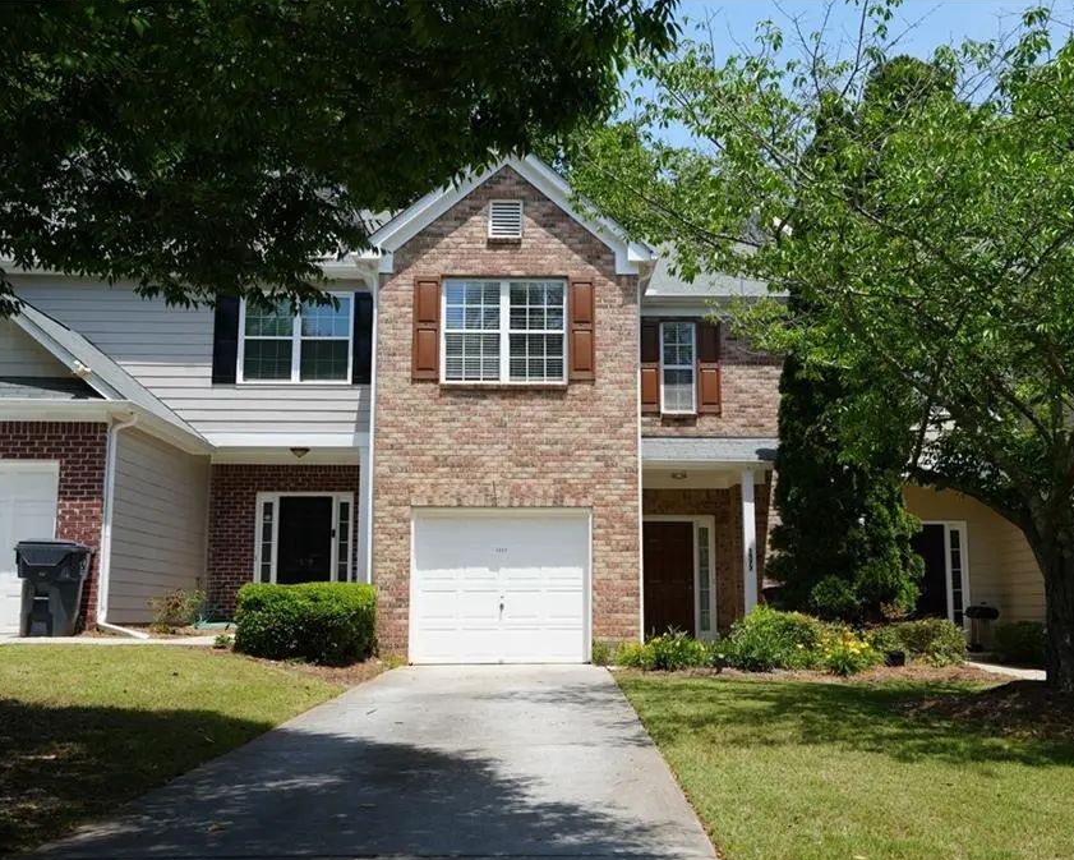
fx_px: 1272
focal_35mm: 40
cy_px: 432
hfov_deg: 45.7
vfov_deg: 37.3
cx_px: 582
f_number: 9
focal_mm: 35
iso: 100
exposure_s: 1/125
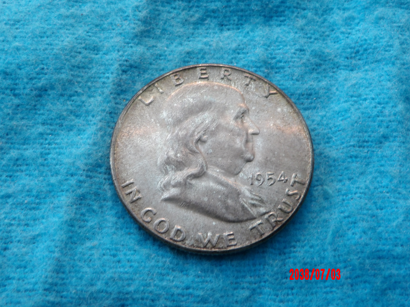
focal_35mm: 43
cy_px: 152
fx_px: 509
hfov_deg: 43.8
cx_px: 205
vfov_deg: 33.6
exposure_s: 1/15
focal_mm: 7.6
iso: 279
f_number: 4.9
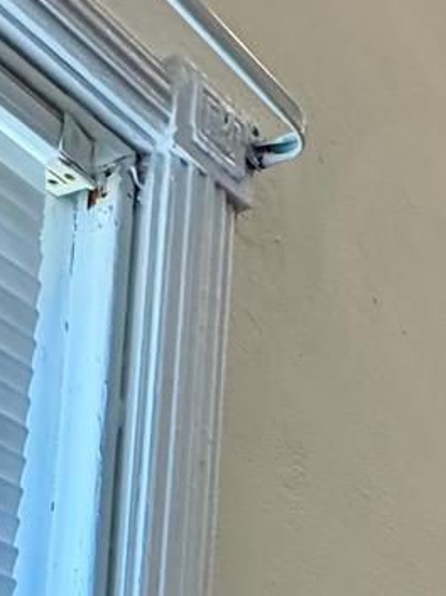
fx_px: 1050
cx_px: 721
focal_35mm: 61
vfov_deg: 24.3
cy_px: 907
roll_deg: +0.5
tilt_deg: +7.9
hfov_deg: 19.8
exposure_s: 1/60
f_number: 2.2
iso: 250
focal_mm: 2.22
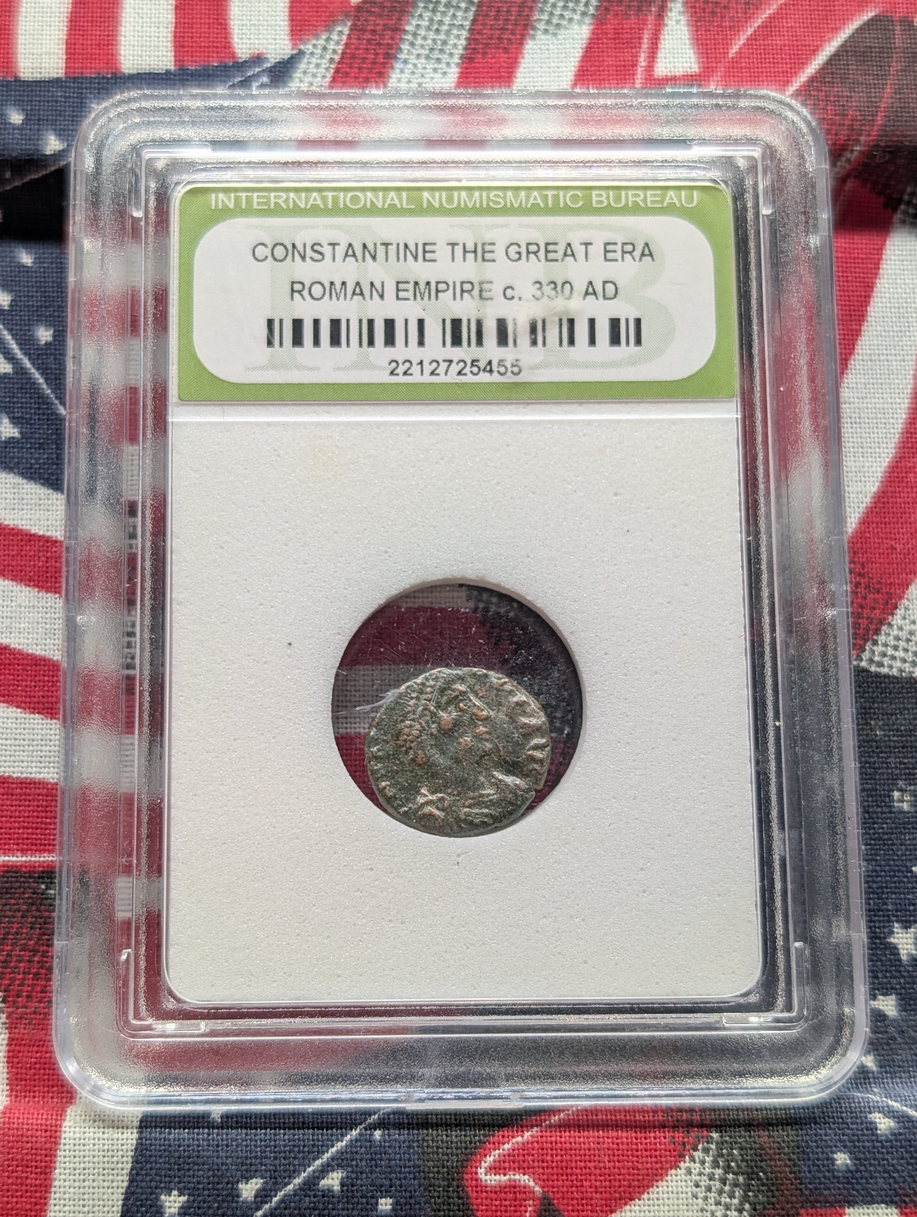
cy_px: 608
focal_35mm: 49
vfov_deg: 38.9
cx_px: 458
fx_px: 1726
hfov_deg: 29.7
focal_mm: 6.9
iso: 30
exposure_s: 1/39.2
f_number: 1.68
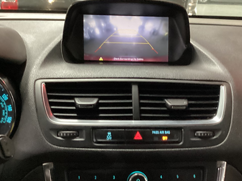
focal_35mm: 53
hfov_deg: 36.1
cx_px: 137
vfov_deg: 27.2
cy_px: 131
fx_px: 371
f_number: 2.4
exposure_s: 1/20
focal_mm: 3.3
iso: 640
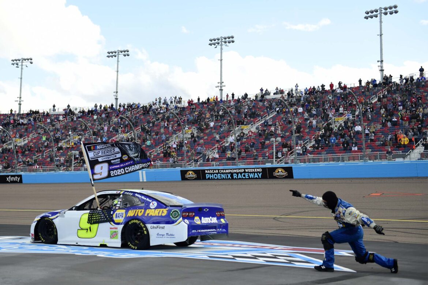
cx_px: 214
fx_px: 535
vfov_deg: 29.8
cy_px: 142
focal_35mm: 45
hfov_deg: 43.6
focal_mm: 45
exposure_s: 1/500
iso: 160
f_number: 3.2
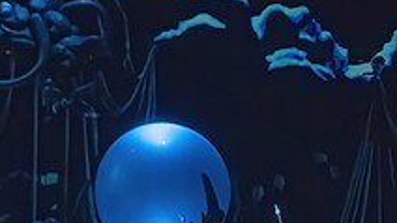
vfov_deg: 6.0
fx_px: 2115
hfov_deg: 10.7
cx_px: 176
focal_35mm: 201
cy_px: 252
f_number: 3.2
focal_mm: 70
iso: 10000
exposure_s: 1/400
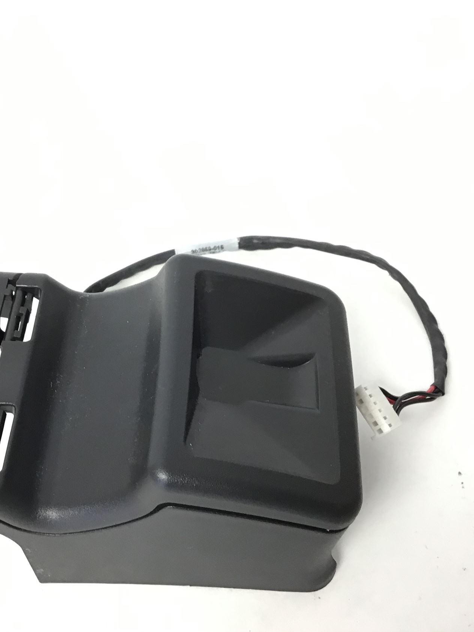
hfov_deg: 34.1
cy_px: 314
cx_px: 164
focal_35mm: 42
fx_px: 767
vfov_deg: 44.8
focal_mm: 3.3
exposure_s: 1/30
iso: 80
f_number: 2.4
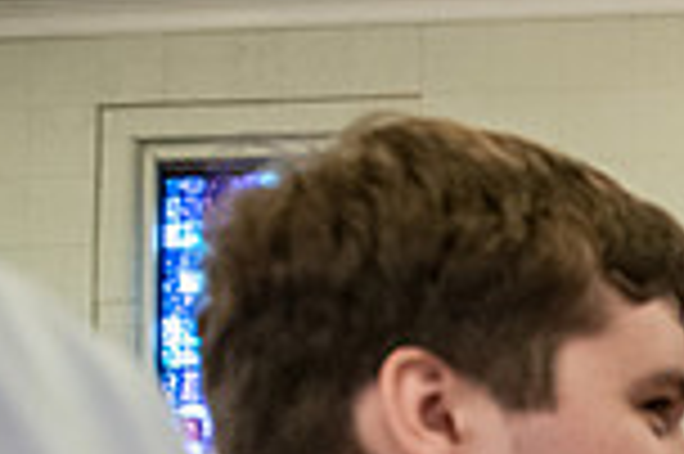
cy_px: 807
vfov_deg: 12.2
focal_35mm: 103
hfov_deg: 16.2
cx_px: 1287
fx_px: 1955
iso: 5000
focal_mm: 27
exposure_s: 1/160
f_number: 3.5
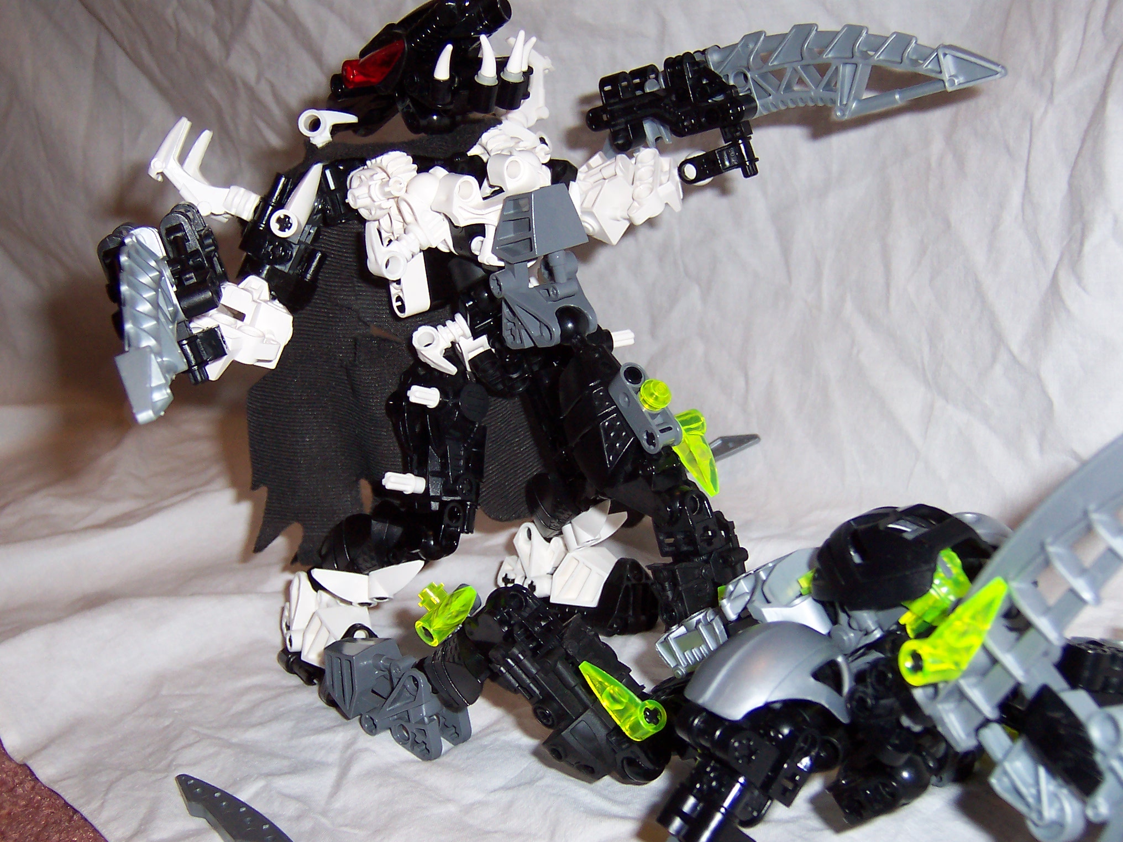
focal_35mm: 52
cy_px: 421
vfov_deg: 28.0
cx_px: 562
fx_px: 1687
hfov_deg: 36.8
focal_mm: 8
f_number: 3.4
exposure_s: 1/60
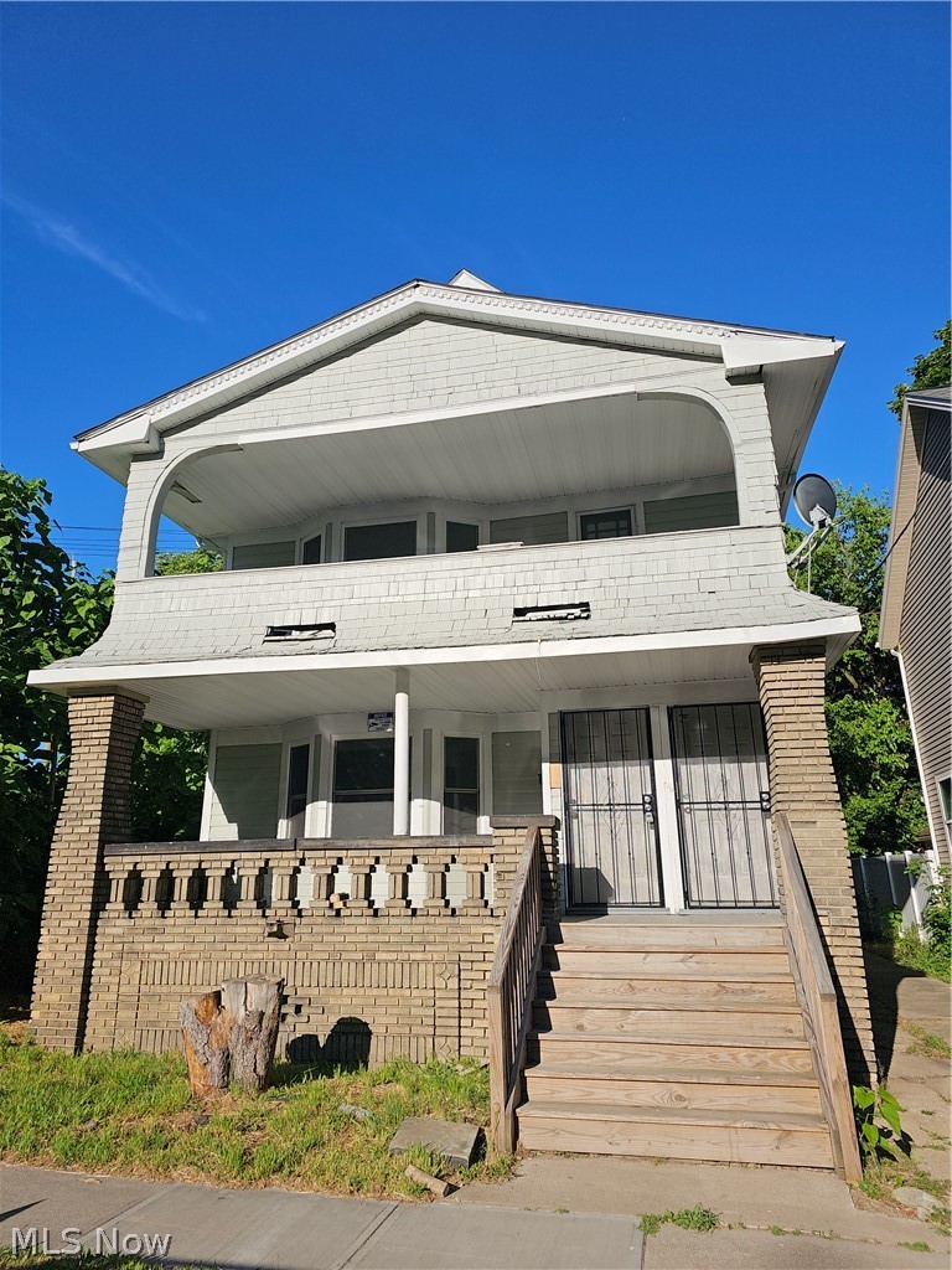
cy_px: 635
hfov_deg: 58.9
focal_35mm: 23
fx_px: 843
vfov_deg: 73.9
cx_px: 476
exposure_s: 1/1225
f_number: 1.7
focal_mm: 6.3
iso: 10
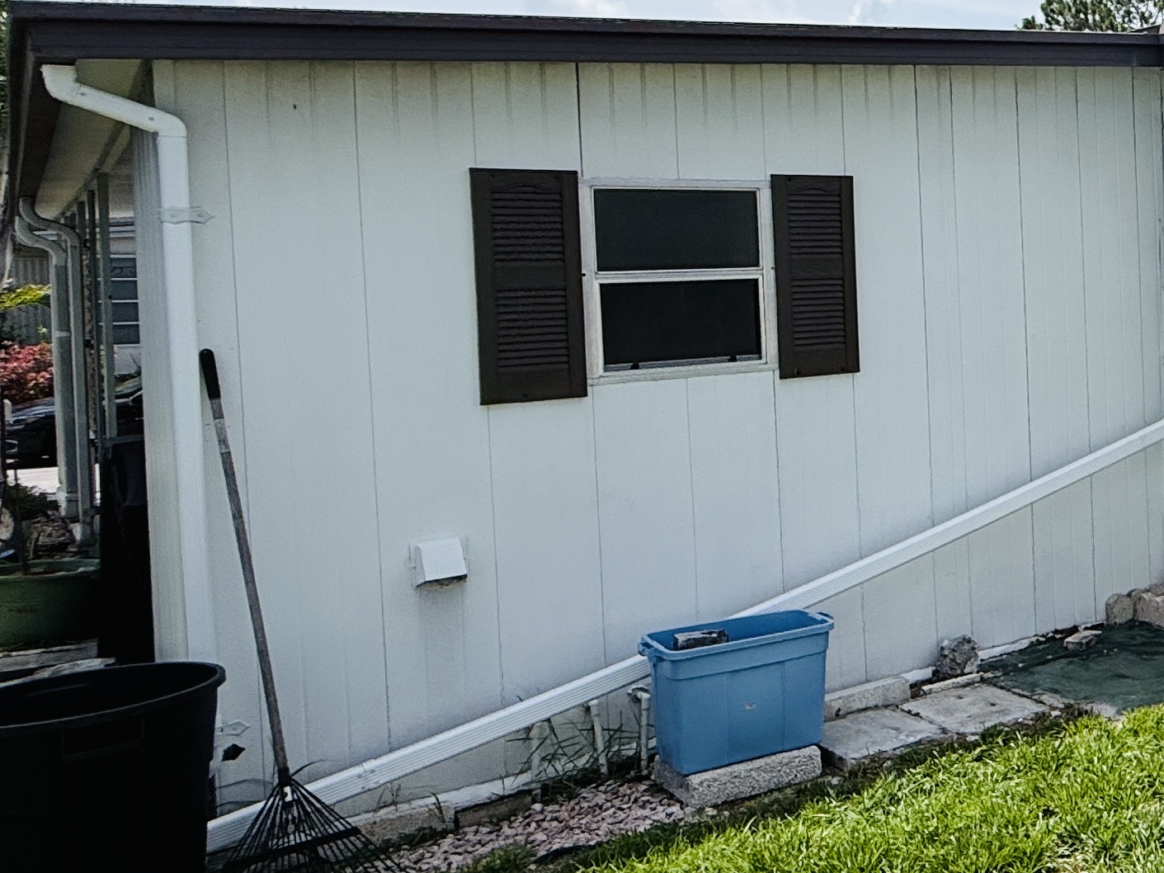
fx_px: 1345
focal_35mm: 40
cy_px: 295
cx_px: 1433
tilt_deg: -0.3
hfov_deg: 35.5
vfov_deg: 35.6
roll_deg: +0.6
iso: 50
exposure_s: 1/2841
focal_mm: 2.22
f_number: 2.2
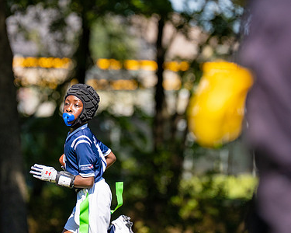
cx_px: 127
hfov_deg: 4.2
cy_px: 77
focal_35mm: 464
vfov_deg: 3.3
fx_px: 3996
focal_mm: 200
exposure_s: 1/2500
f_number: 2.8
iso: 160
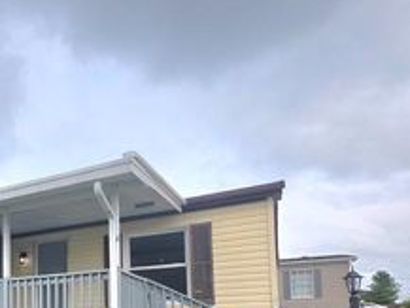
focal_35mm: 30
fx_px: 356
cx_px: 49
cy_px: 296
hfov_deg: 53.3
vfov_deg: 41.7
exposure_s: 1/556
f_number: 1.9
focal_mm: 2.2
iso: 20
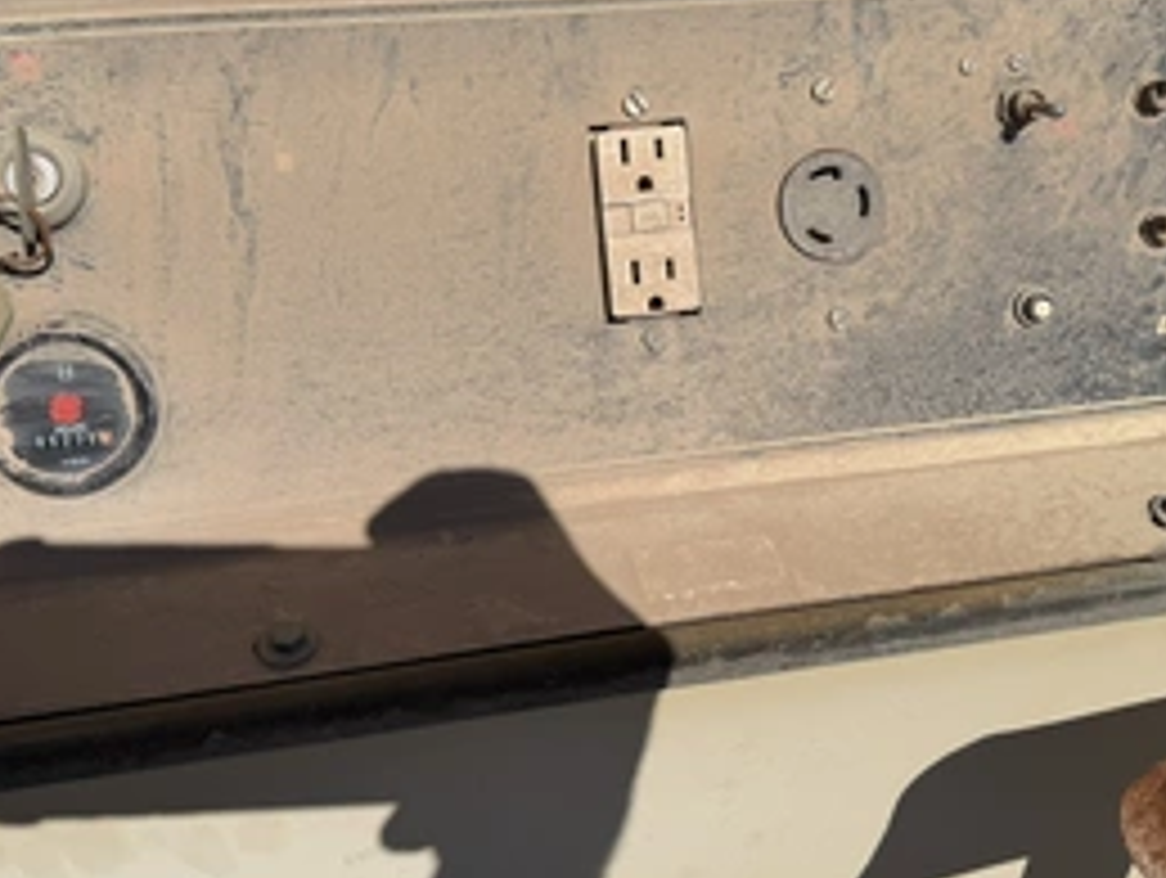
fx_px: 1248
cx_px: 599
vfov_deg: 38.5
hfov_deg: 50.1
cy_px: 333
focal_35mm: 37
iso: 80
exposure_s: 1/11905
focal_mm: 6.76
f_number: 1.78
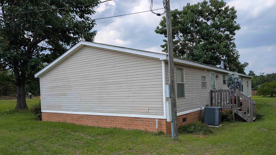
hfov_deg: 69.9
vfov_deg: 42.4
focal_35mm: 27
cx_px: 140
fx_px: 198
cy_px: 101
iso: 21
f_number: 1.68
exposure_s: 1/1052
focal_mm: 6.9
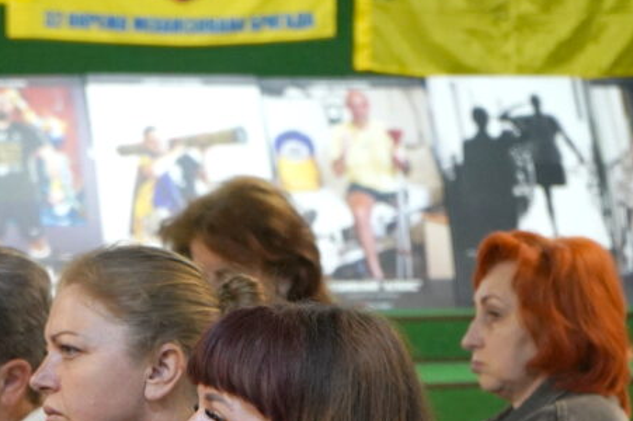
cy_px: 476
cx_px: 225
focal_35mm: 180
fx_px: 3163
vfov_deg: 7.6
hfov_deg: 11.4
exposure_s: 1/80
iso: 4000
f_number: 6.3
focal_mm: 70
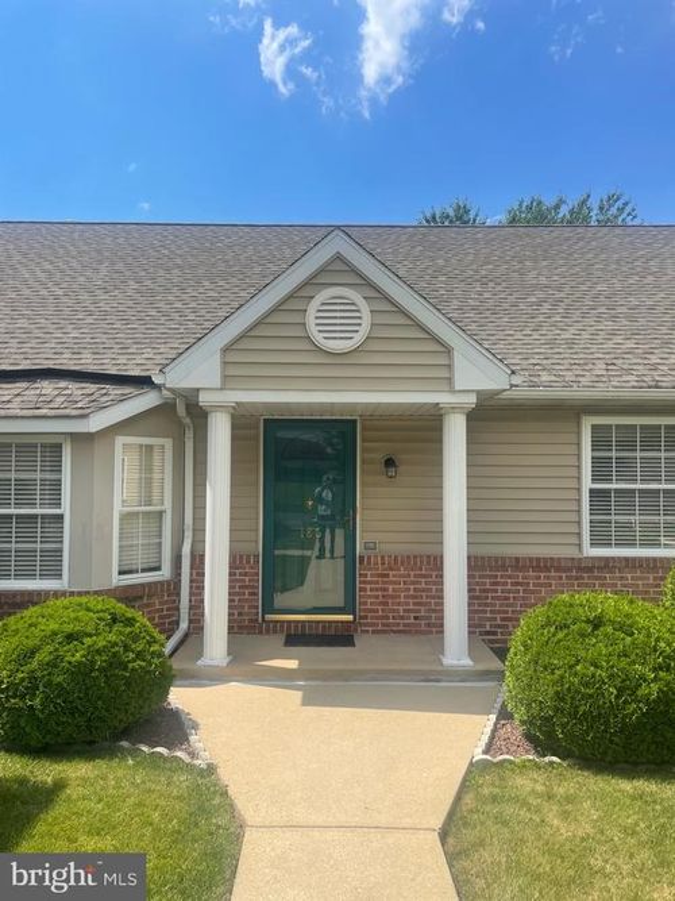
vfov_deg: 67.3
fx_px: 676
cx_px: 338
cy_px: 450
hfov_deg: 53.0
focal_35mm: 26
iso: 32
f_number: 1.6
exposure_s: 1/3401
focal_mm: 4.2
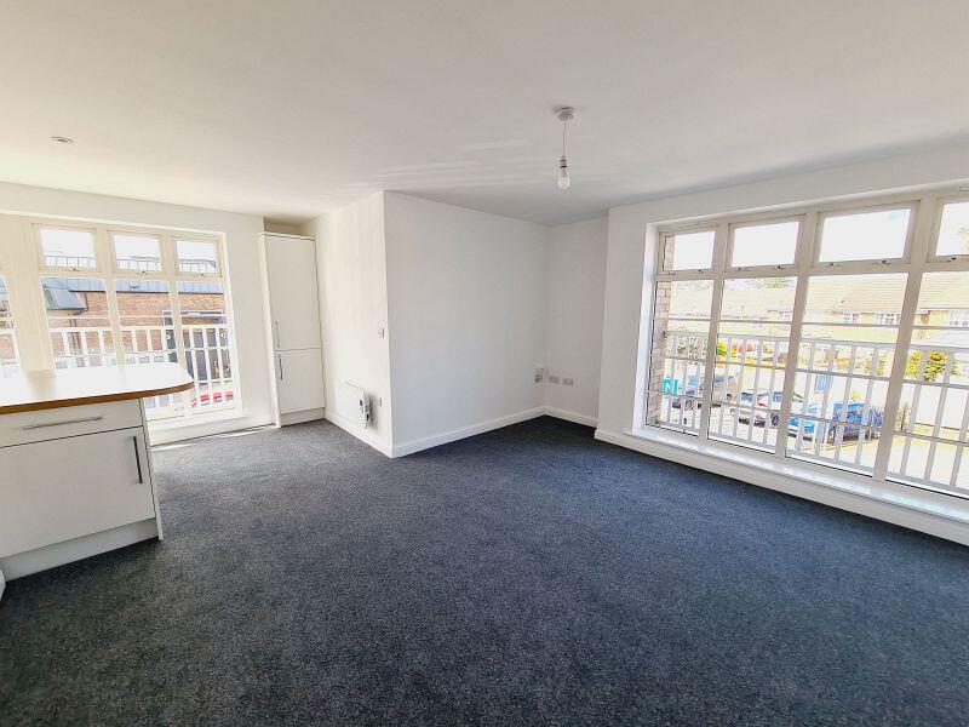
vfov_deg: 89.9
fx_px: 364
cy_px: 364
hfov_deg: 106.2
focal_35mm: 13
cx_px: 484
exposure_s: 1/219
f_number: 2.2
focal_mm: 2.2
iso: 50
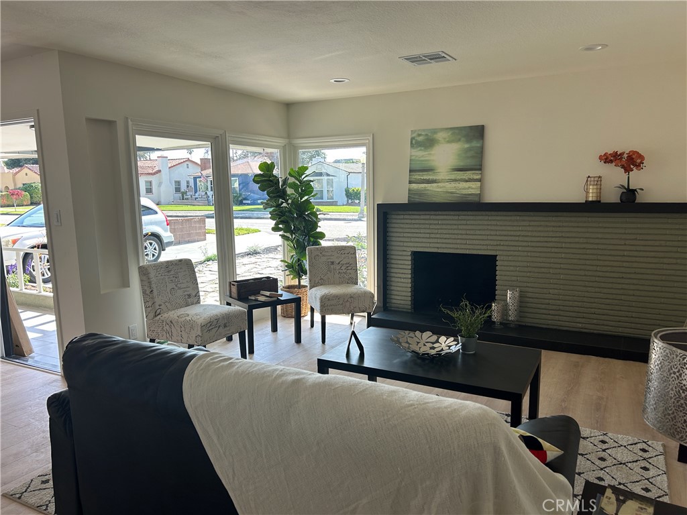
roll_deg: +1.1
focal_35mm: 26
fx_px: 516
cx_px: 344
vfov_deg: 53.1
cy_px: 258
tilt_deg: -8.3
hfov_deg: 67.3
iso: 50
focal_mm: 5.7
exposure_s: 1/295
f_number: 1.5
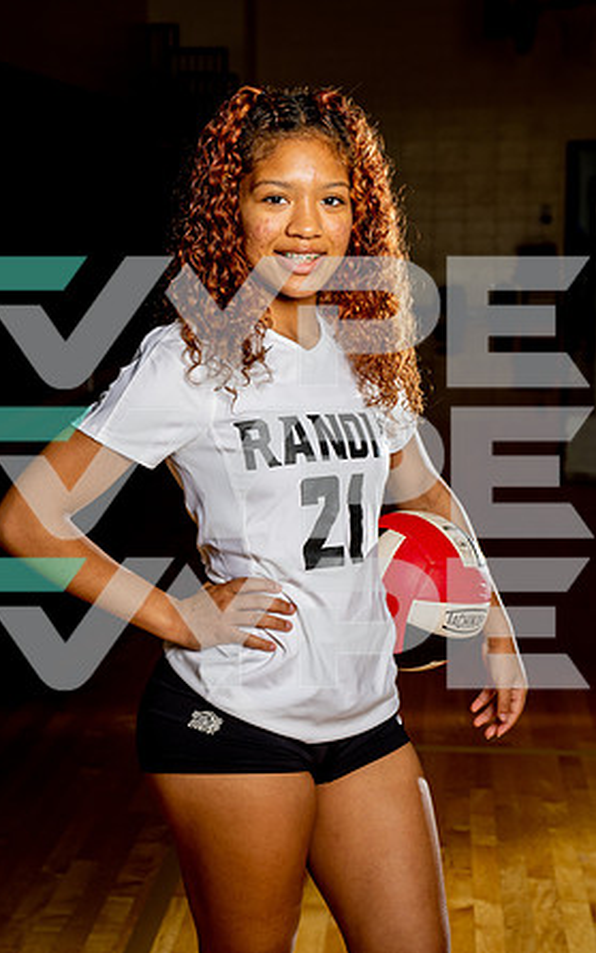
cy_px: 474
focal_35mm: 72
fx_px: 1870
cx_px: 278
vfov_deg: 28.6
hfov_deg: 18.1
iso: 400
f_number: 7.1
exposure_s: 1/250
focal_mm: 70
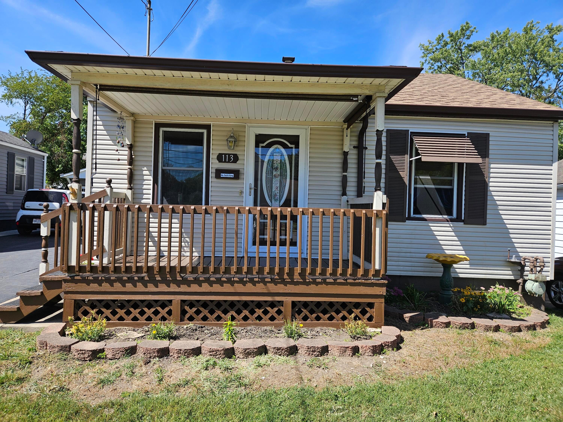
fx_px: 374
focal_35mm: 23
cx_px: 282
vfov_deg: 58.9
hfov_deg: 73.9
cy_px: 211
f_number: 1.8
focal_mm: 5.4
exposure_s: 1/1024
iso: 25
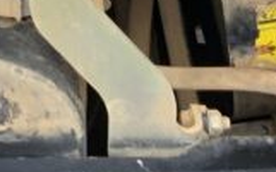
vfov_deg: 6.0
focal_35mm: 196
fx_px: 1472
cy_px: -397
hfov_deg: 10.5
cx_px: -69
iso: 25
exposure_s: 1/122
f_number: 1.8
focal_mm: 3
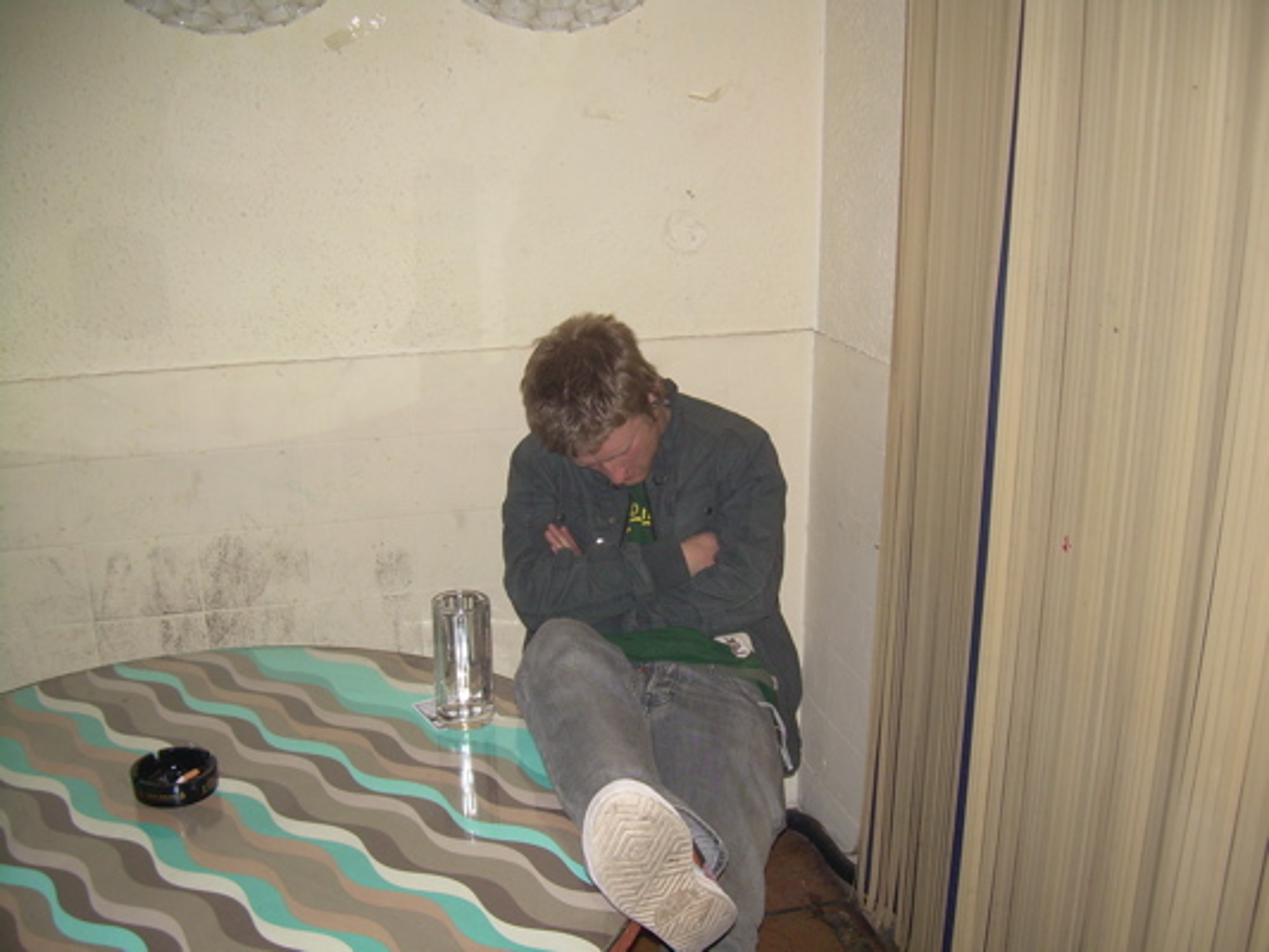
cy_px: 476
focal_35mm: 38
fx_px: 1393
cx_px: 634
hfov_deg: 49.0
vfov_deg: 37.7
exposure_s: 1/60
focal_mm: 6.3
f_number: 2.8
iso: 65
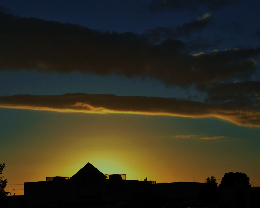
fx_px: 469
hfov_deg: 30.9
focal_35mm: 61
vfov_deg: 24.8
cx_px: 107
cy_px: 149
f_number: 10
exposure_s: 1/400
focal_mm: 24
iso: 200
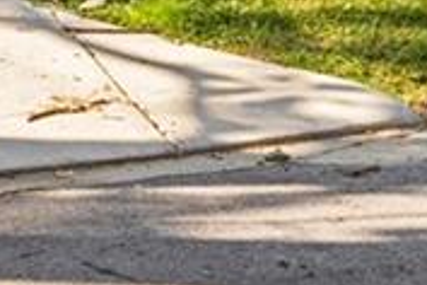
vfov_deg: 6.3
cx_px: -179
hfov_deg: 9.9
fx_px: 2396
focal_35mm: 202
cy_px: -531
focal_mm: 35
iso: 640
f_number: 8
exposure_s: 1/1000
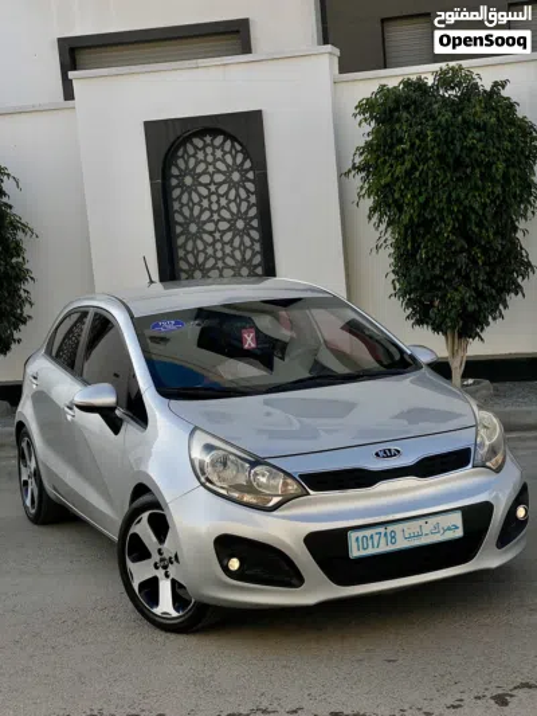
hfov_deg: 22.9
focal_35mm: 64
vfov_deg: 30.3
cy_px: 358
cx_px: 268
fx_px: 1323
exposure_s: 1/1155
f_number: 2.2
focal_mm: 7.5
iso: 32
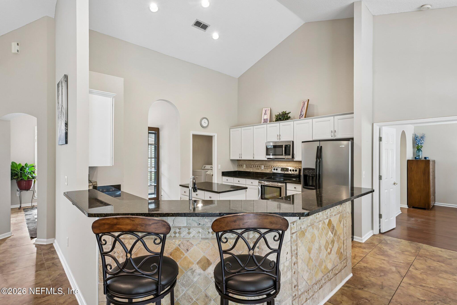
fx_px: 222
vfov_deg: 68.9
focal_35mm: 18
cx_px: 228
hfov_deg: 91.6
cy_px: 152
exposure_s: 1/4
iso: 400
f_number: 8
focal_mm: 17.5
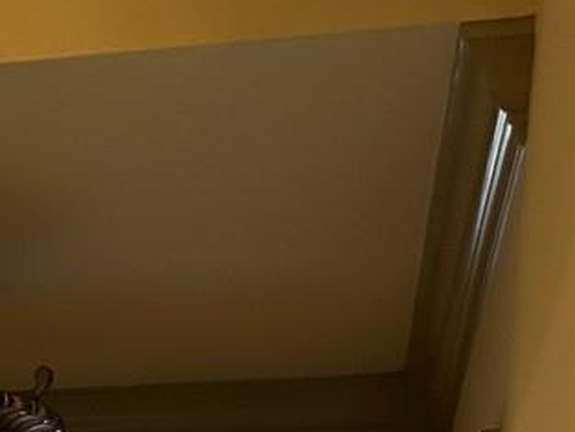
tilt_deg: -1.2
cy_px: 1048
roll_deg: -1.6
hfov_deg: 14.0
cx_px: -265
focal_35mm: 133
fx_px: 2210
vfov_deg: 9.8
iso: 80
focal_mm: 5.7
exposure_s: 1/60
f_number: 1.5
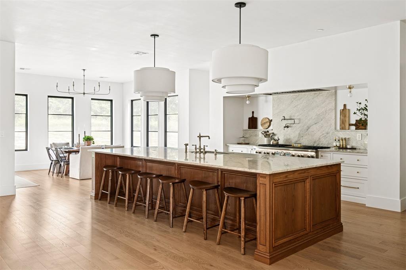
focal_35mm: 29
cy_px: 135
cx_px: 203
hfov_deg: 63.7
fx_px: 327
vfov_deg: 44.9
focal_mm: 29
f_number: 8
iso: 200
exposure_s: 1/8
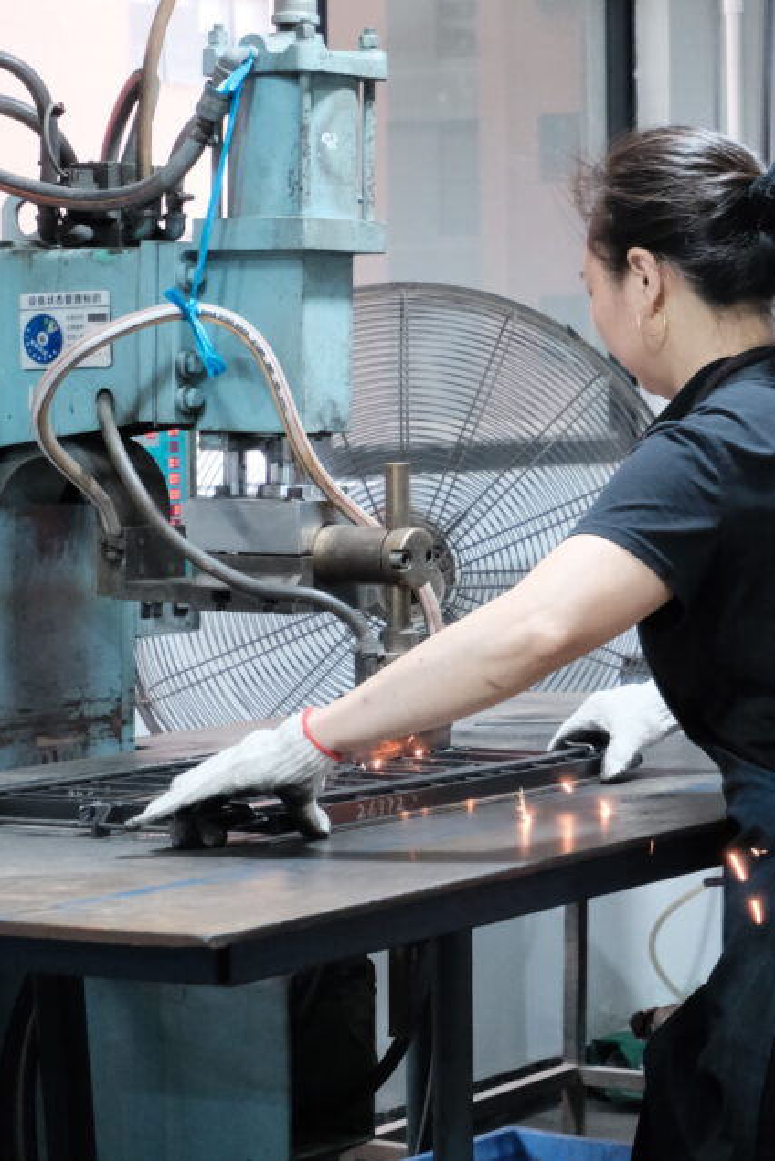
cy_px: 351
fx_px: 3483
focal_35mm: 108
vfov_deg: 18.8
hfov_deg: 12.6
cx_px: 608
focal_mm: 44.5
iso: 6400
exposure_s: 1/90
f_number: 5.6
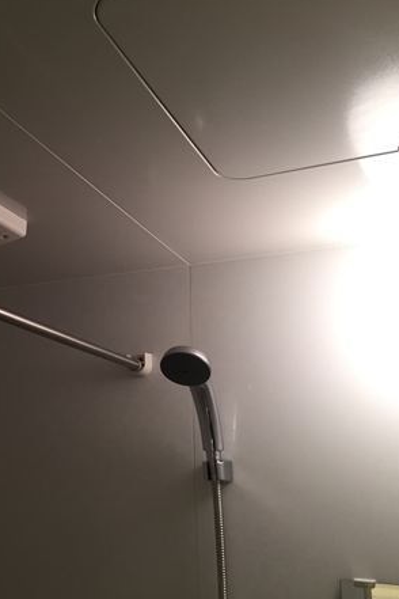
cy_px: 296
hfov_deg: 30.8
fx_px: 682
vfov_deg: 47.4
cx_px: 23
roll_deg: -2.4
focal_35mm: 41
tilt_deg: +14.8
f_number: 2.2
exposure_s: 1/33
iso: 64
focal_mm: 4.15
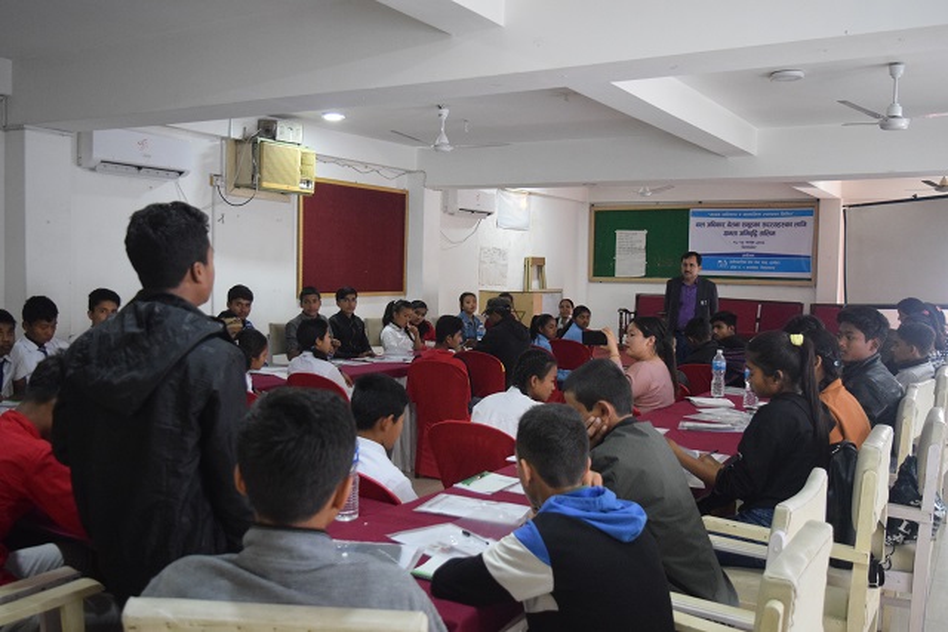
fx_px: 869
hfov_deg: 57.2
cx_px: 474
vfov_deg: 40.0
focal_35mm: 33
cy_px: 316
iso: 3200
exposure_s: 1/60
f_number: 3.8
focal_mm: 22
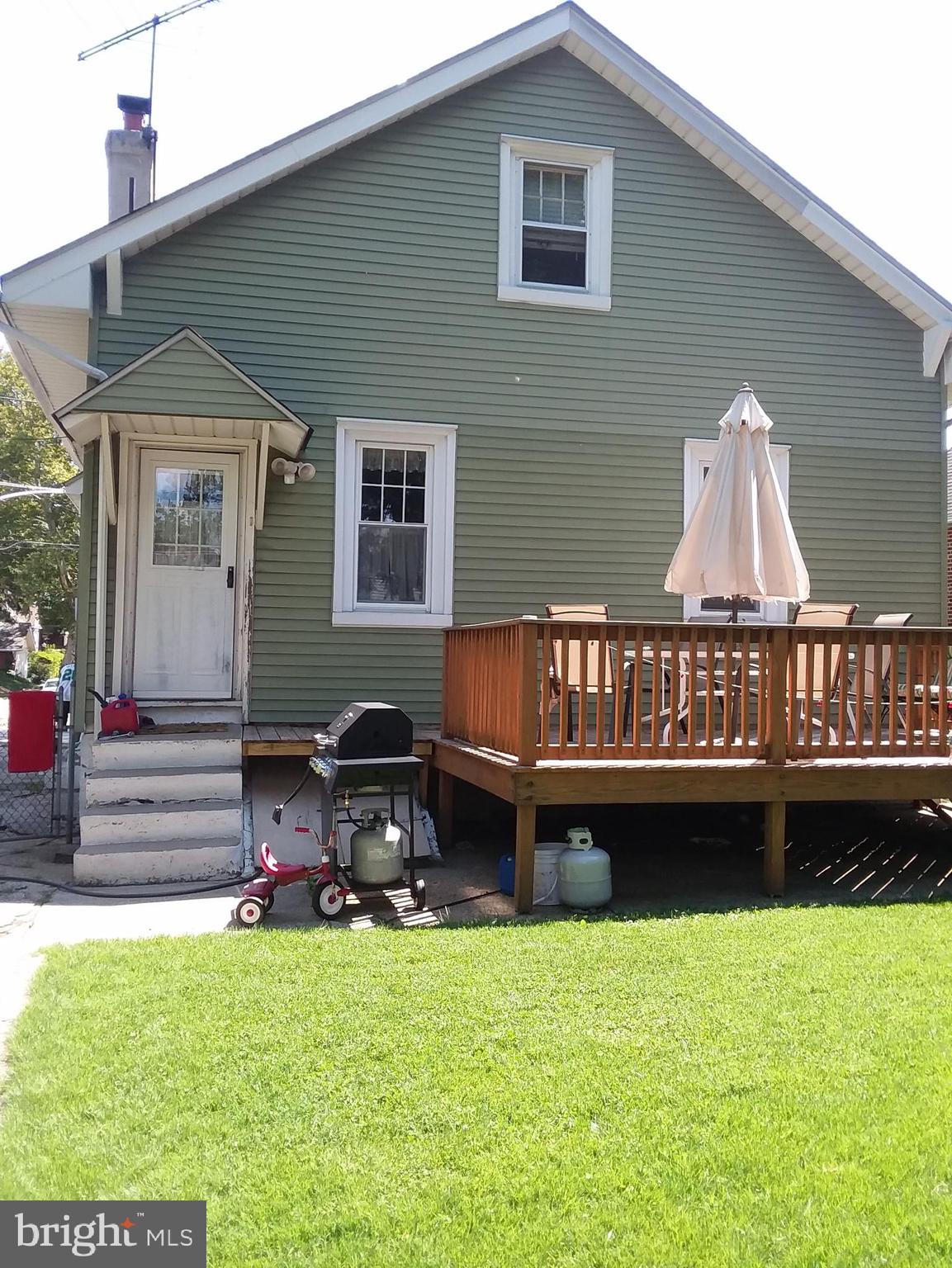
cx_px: 476
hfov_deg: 48.3
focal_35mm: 29
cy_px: 634
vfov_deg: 61.6
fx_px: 1063
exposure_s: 1/375
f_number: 1.9
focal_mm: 2.47
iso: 40
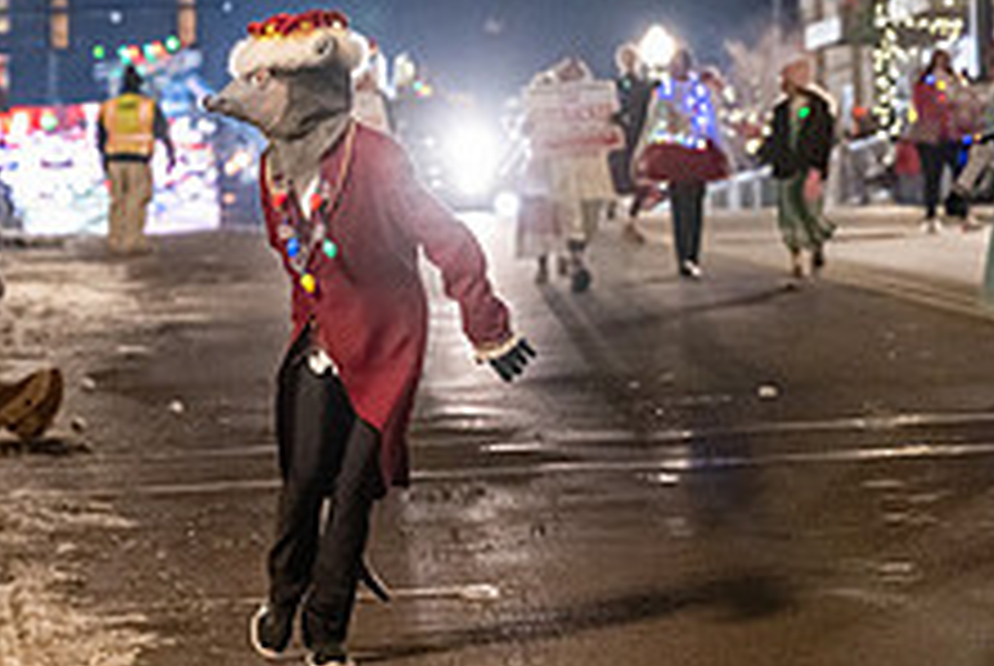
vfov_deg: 6.4
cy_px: -29
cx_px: 148
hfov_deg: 9.5
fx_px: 5944
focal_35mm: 215
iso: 5000
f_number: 3.2
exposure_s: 1/200
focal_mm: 82
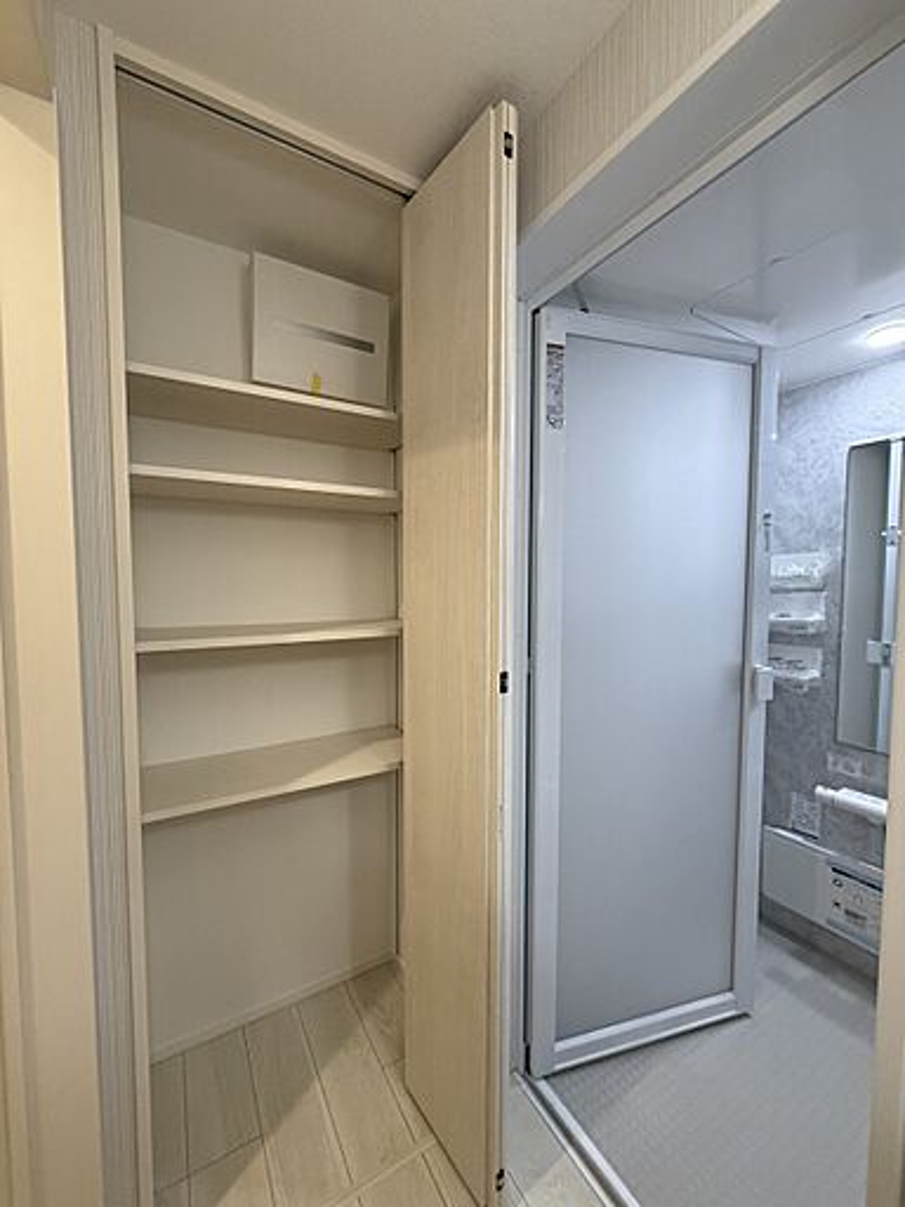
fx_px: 488
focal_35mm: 14
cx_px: 452
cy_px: 604
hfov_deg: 85.7
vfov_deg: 102.1
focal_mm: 2.22
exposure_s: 1/100
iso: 250
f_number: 2.2
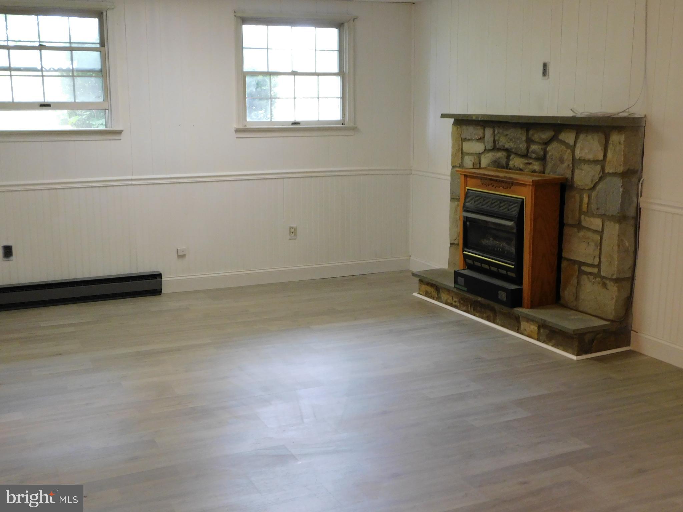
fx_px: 789
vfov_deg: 36.0
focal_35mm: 40
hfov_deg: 46.8
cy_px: 256
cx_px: 342
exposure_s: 1/15
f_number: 3.6
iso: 400
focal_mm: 7.1
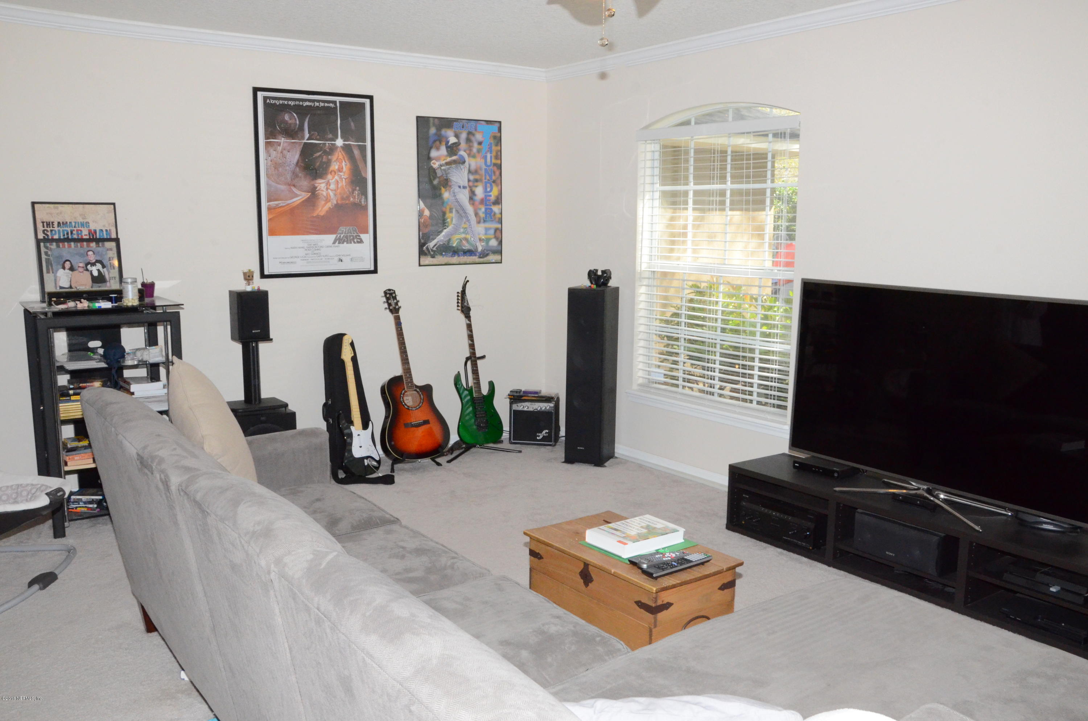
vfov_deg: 41.5
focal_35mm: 32
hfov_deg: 59.6
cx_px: 544
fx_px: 950
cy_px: 360
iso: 3200
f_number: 14
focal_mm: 21
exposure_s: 1/250
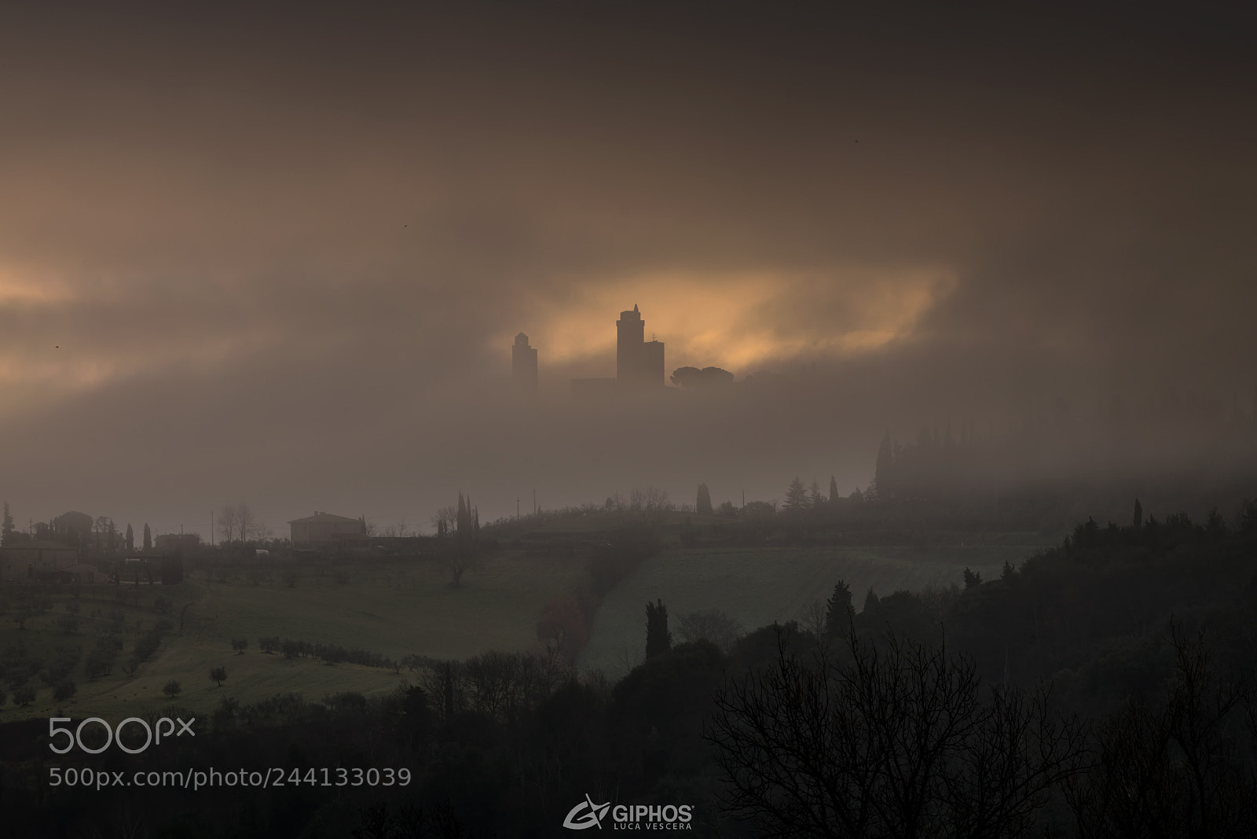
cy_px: 420
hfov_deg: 10.3
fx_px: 6983
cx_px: 628
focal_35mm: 200
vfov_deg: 6.9
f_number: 8
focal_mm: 200
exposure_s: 1/100
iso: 64
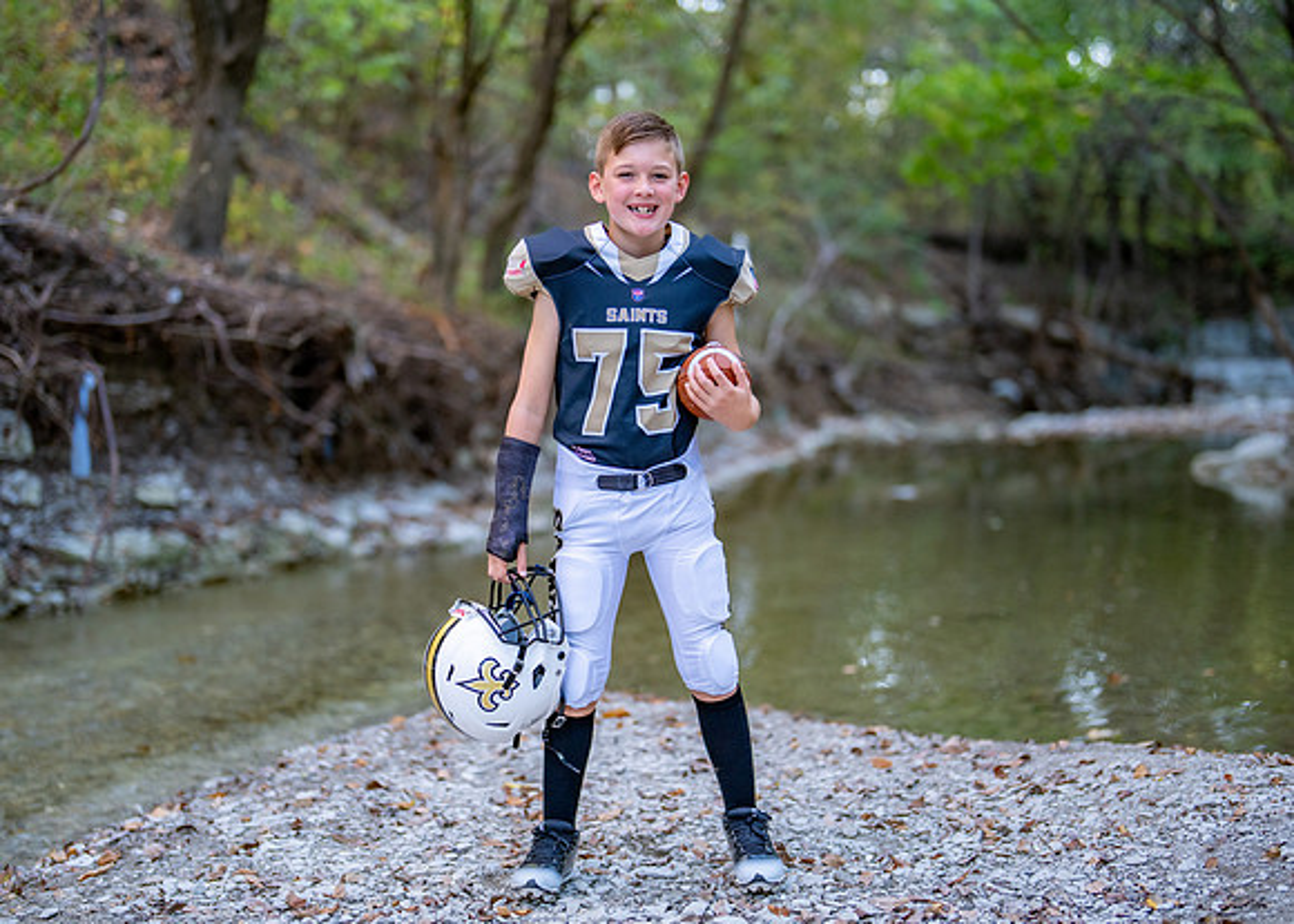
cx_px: 605
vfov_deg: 23.6
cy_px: 499
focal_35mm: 60
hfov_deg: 32.6
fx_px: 2209
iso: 500
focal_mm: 50
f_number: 1.2
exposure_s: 1/500
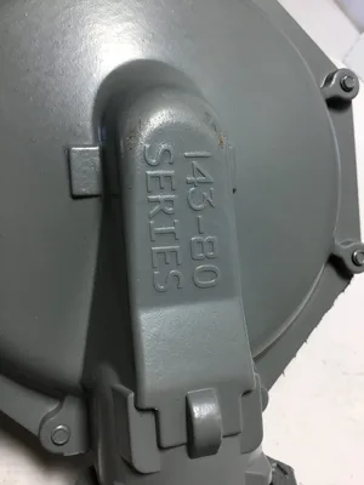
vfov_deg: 58.4
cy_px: 242
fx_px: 435
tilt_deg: -46.9
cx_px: 182
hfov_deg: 45.4
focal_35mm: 31
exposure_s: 1/120
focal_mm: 3.3
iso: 32
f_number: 2.4
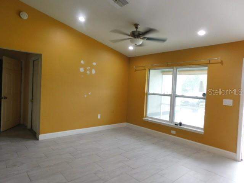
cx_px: 122
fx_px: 162
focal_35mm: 23
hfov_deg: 73.9
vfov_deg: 58.9
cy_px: 92
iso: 140
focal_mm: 4
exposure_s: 1/30
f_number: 3
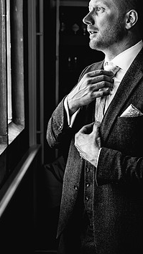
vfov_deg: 34.9
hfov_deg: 20.0
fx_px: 405
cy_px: 111
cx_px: 96
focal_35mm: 60
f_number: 4
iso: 800
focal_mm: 45
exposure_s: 1/160
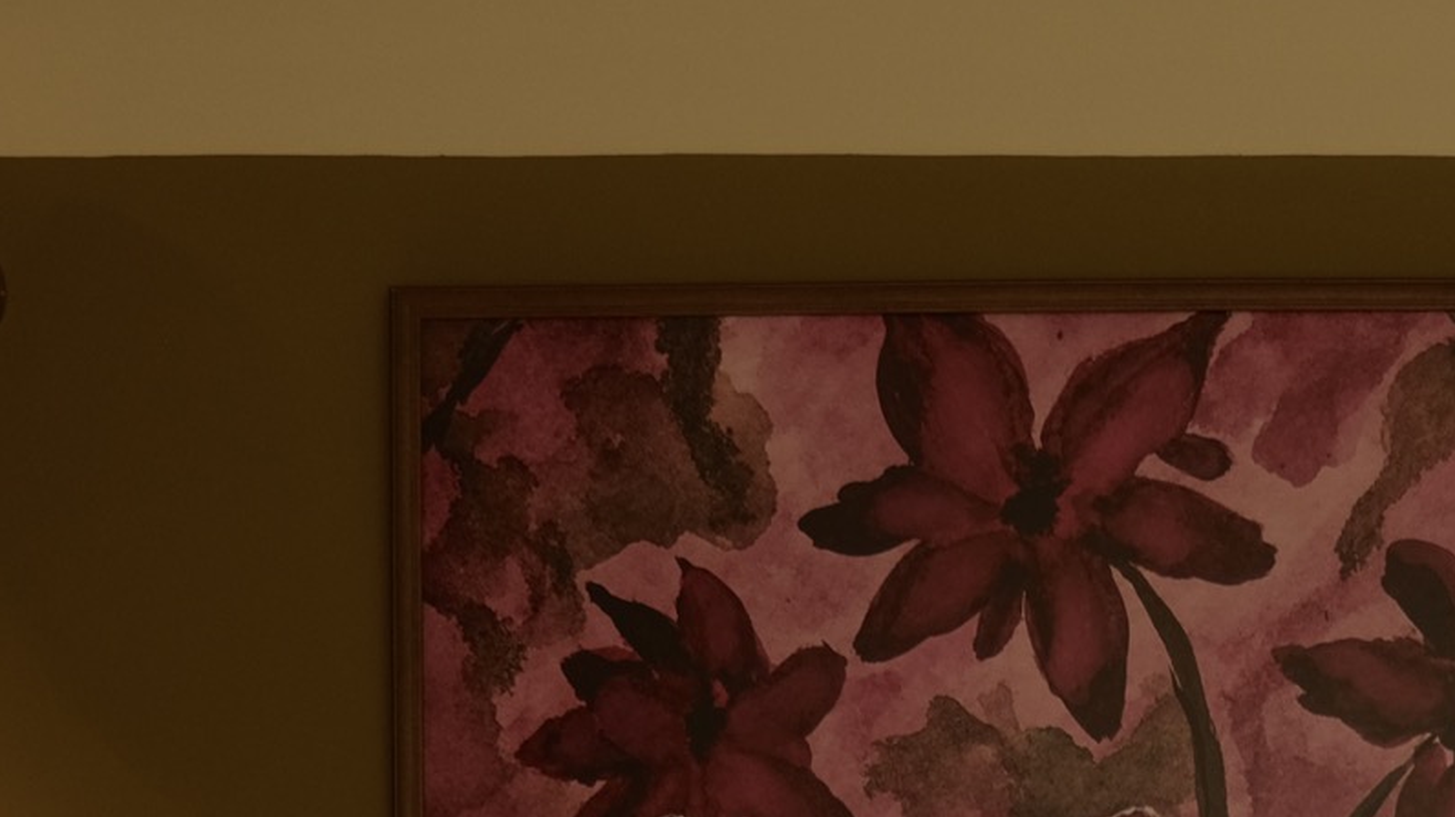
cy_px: 1026
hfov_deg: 26.5
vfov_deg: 14.7
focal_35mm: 79
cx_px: 1093
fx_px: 3047
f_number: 2.8
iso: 640
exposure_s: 1/60
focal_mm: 20
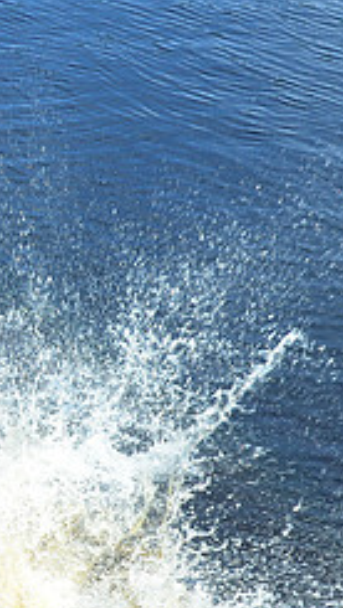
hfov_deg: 11.4
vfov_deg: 20.5
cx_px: -60
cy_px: 270
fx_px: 1680
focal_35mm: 104
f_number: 8
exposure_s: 1/250
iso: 400
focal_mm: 28
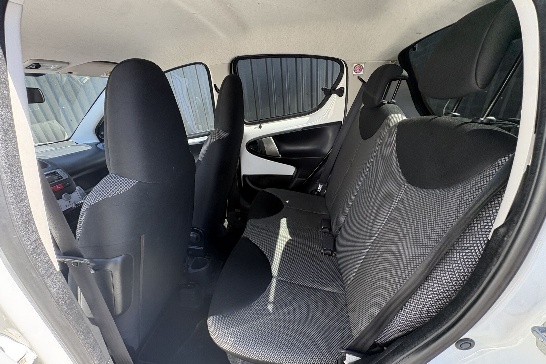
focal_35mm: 15
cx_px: 268
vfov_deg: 76.9
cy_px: 209
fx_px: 228
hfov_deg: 100.4
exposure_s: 1/102
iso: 80
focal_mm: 2.22
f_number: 2.2
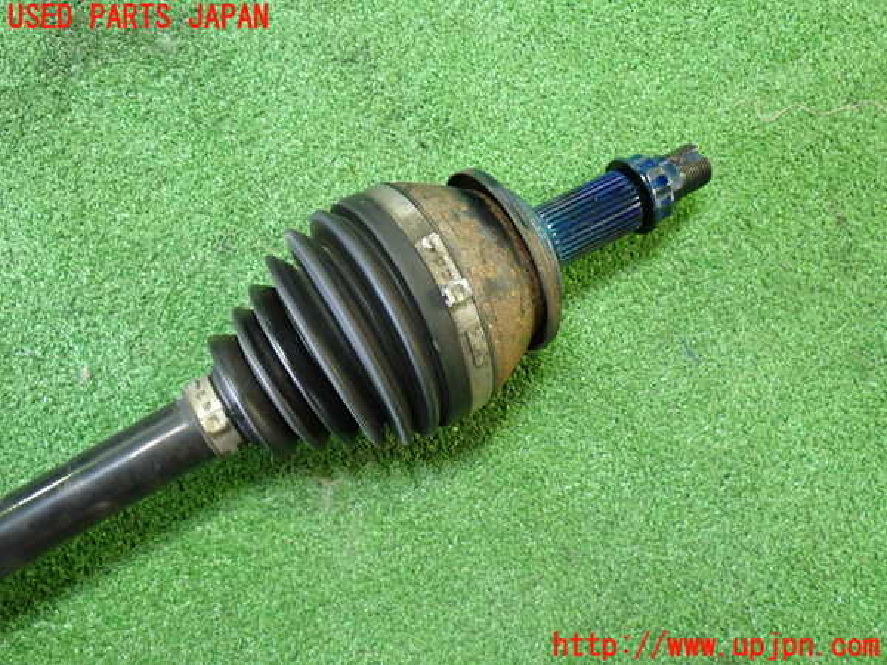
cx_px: 444
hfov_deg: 49.0
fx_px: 974
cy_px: 332
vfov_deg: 37.7
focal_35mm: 38
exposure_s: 1/40
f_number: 2.7
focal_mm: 6.83
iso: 800
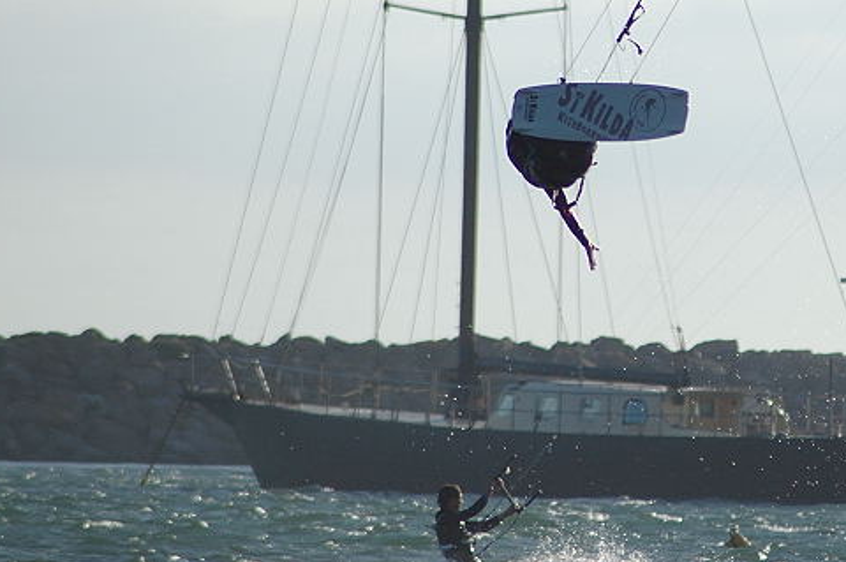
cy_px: 144
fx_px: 17607
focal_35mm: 750
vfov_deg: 1.8
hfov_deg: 2.8
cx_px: 684
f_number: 5.6
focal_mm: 300
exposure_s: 1/4000
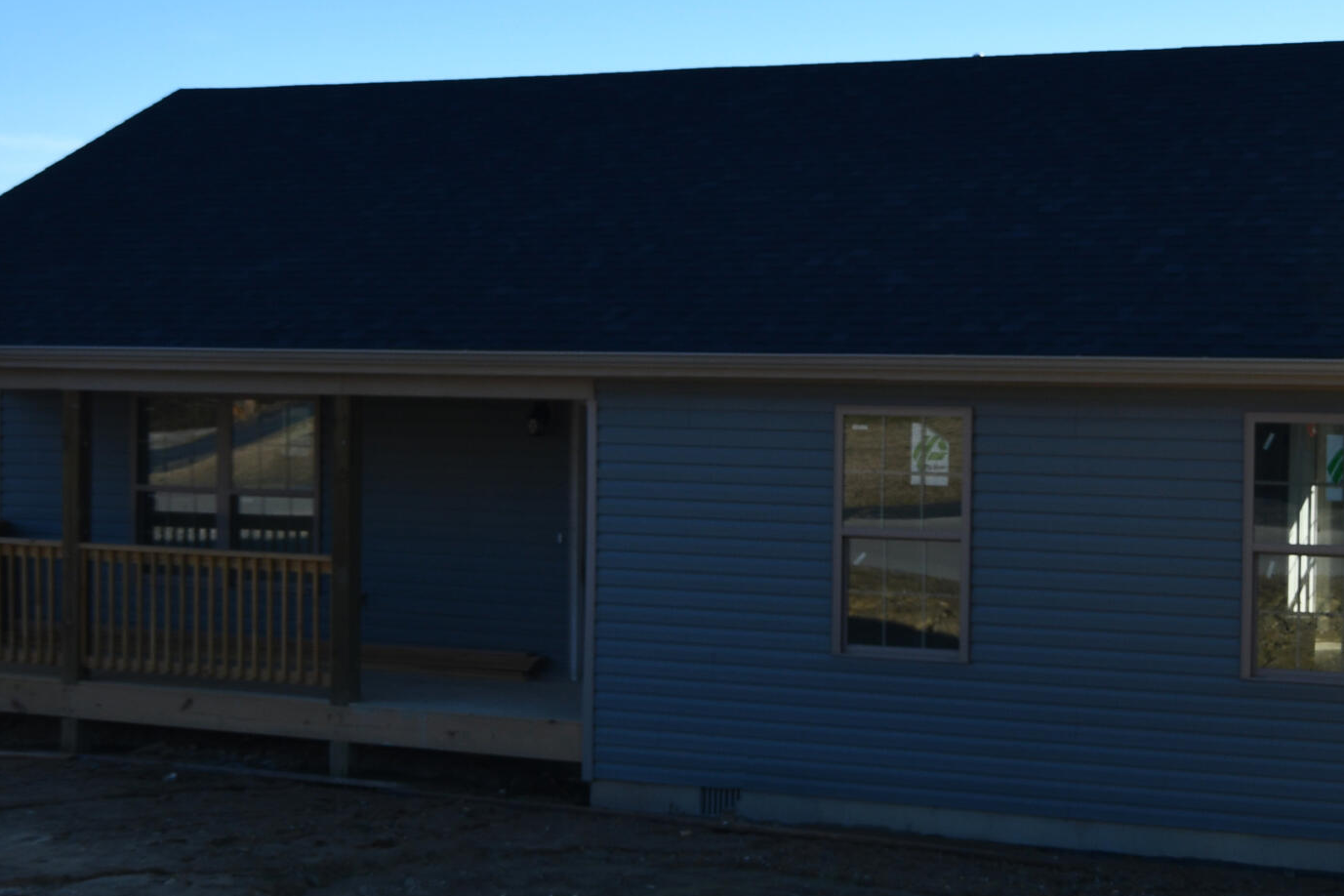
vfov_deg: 22.2
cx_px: 861
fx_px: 2277
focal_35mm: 61
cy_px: 395
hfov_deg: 32.7
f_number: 8
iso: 110
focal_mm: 19
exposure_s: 1/250
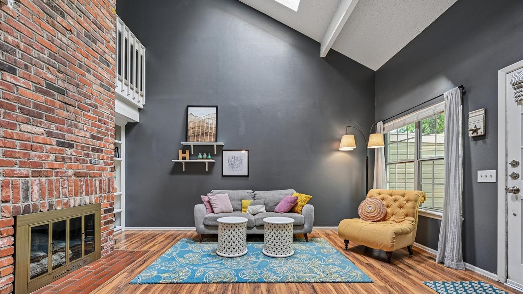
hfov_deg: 103.0
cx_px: 256
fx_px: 208
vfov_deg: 70.0
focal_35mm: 15
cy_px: 173
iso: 400
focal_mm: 14
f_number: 9
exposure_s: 1/13
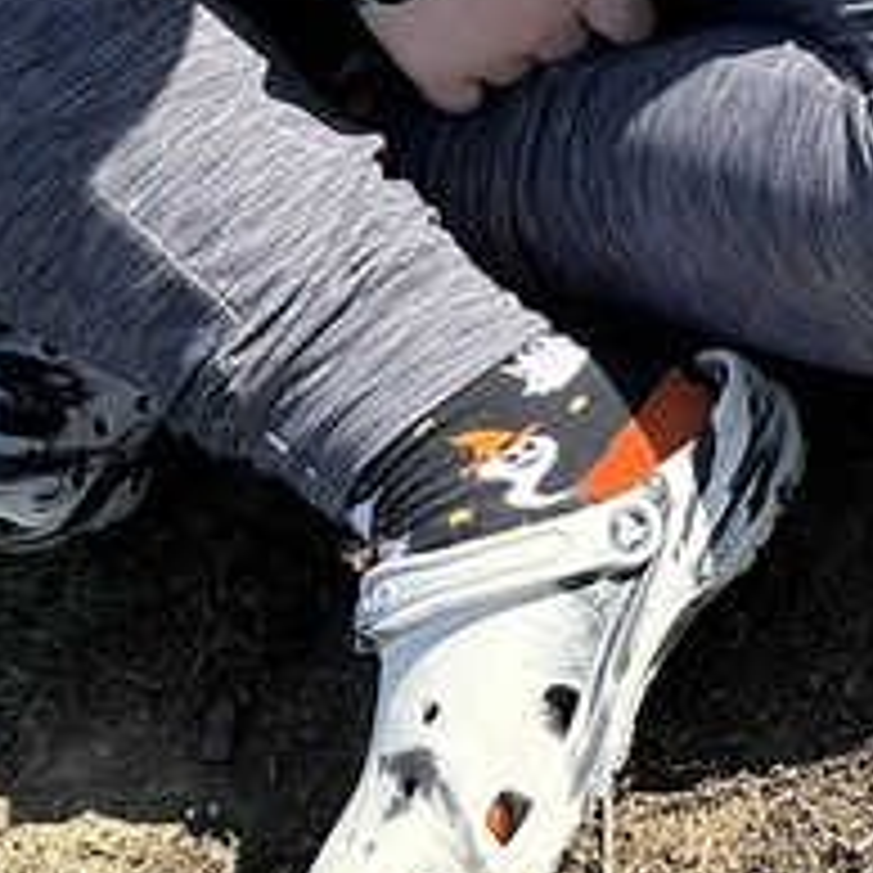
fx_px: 3196
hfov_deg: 12.9
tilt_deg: -30.5
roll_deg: -3.6
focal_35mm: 112
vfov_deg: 13.8
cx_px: 1890
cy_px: -720
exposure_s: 1/1639
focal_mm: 6.86
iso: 80
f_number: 1.78
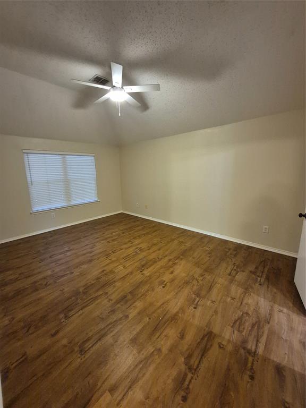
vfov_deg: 106.2
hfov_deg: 89.9
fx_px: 153
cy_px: 204
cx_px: 153
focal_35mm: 13
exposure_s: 1/60
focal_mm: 1.74
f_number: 2.2
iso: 1250
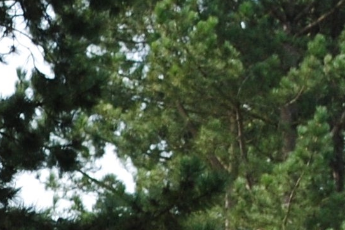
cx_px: -379
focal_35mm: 589
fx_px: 5645
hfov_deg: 3.5
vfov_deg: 2.3
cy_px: 464
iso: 200
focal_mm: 55
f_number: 9
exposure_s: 1/125
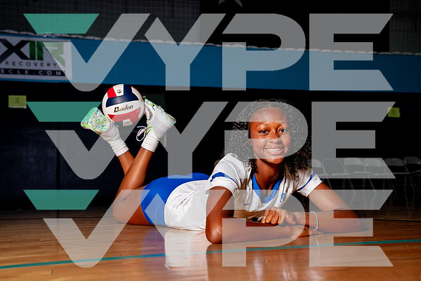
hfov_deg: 45.3
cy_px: 140
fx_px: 505
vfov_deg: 31.1
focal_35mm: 43
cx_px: 210
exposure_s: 1/200
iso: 250
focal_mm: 43
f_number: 5
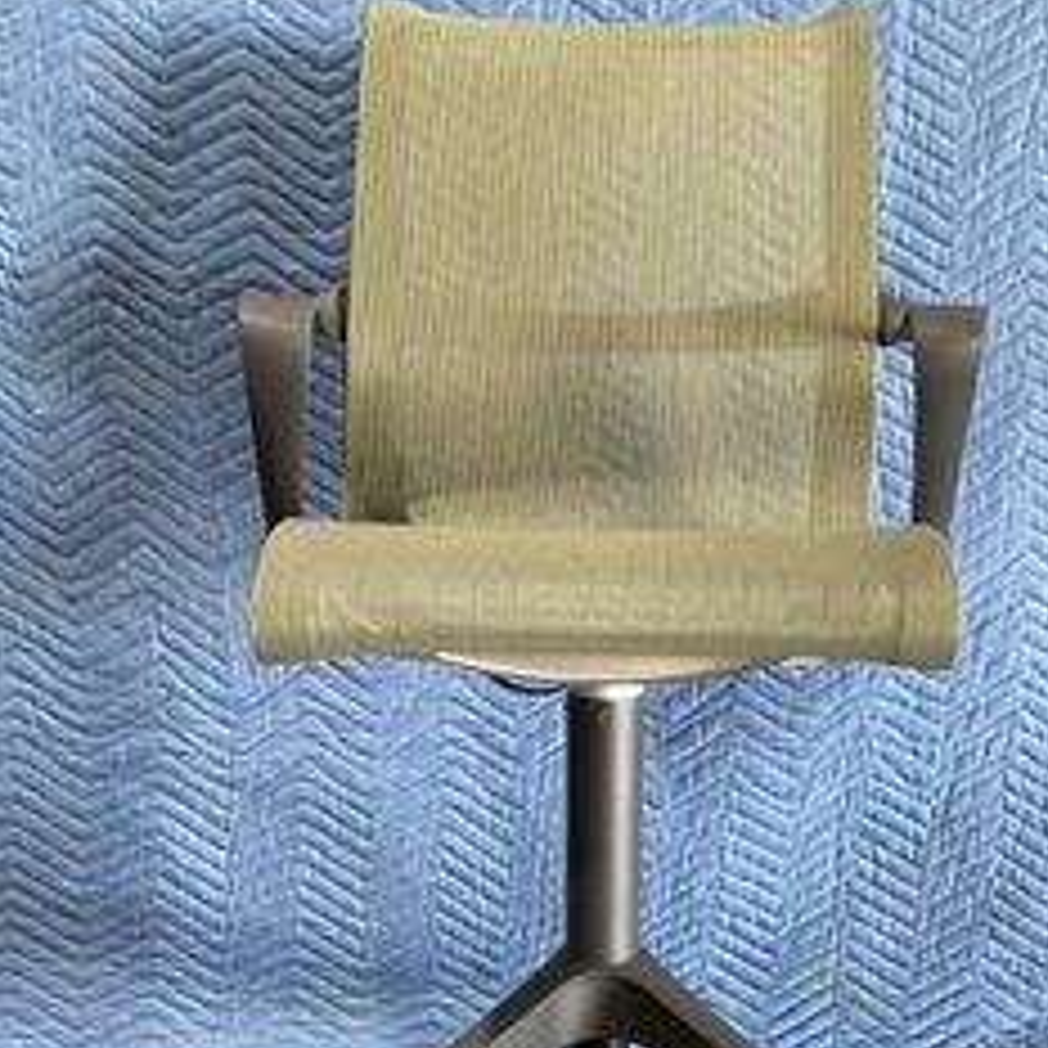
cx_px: 612
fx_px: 1884
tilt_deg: -16.0
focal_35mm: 55
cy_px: 785
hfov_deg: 31.0
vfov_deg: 30.6
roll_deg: -0.1
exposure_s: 1/60
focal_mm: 3
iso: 125
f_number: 1.8
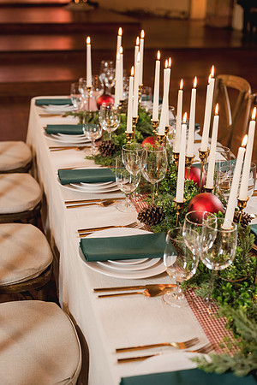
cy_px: 192
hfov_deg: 27.0
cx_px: 128
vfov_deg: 39.6
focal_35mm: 50
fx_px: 535
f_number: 3.2
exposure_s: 1/80
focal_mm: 50
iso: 400
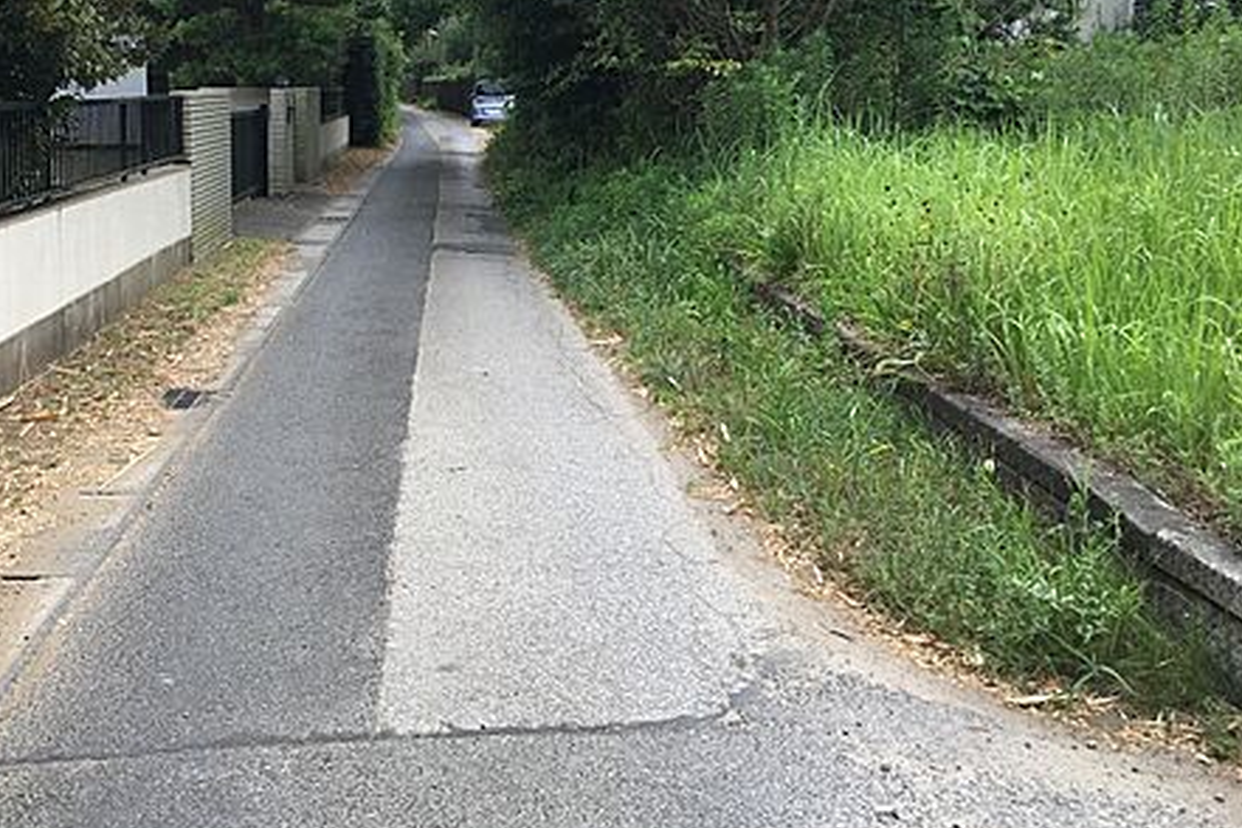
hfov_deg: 46.6
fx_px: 1414
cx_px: 406
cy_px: 332
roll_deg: -0.3
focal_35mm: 41
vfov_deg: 32.5
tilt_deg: -9.6
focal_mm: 4.15
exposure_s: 1/409
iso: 25
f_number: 2.2
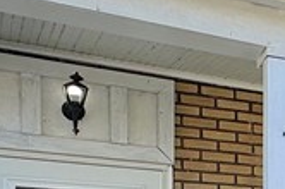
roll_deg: -0.1
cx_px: 515
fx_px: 711
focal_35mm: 90
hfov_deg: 18.0
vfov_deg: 14.0
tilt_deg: -2.7
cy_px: 302
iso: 40
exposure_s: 1/591
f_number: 2.2
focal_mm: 2.22
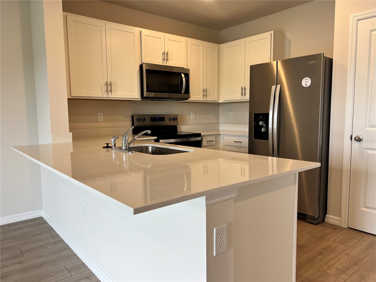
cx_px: 188
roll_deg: +0.8
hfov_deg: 67.3
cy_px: 141
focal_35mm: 26
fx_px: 282
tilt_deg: -5.5
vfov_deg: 53.1
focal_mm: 5.7
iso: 64
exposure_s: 1/120
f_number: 1.5
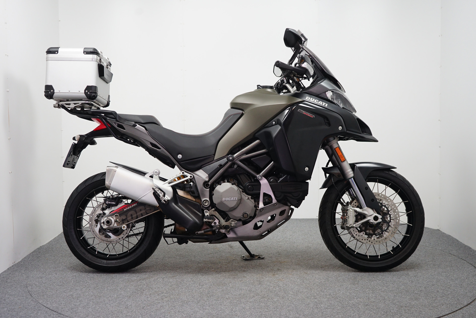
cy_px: 159
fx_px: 635
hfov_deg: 41.1
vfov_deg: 28.1
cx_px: 238
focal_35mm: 48
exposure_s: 1/60
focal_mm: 48
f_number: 4.5
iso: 800
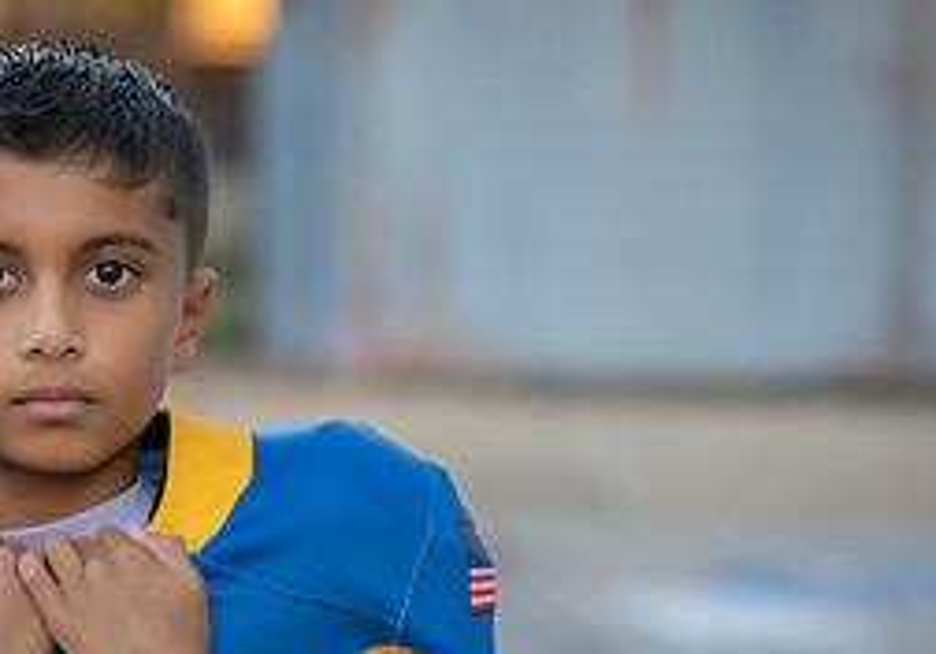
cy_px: 679
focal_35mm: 216
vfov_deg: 6.5
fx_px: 5699
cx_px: 50
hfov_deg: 9.3
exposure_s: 1/320
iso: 320
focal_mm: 81
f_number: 2.8
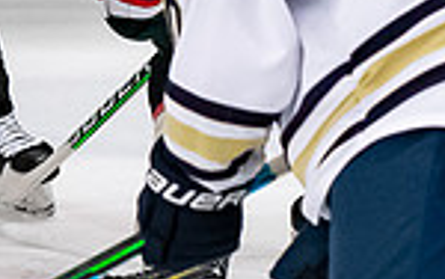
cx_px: 36
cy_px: -149
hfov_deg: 2.1
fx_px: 11870
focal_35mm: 978
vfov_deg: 1.3
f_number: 3.5
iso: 2500
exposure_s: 1/800
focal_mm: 120
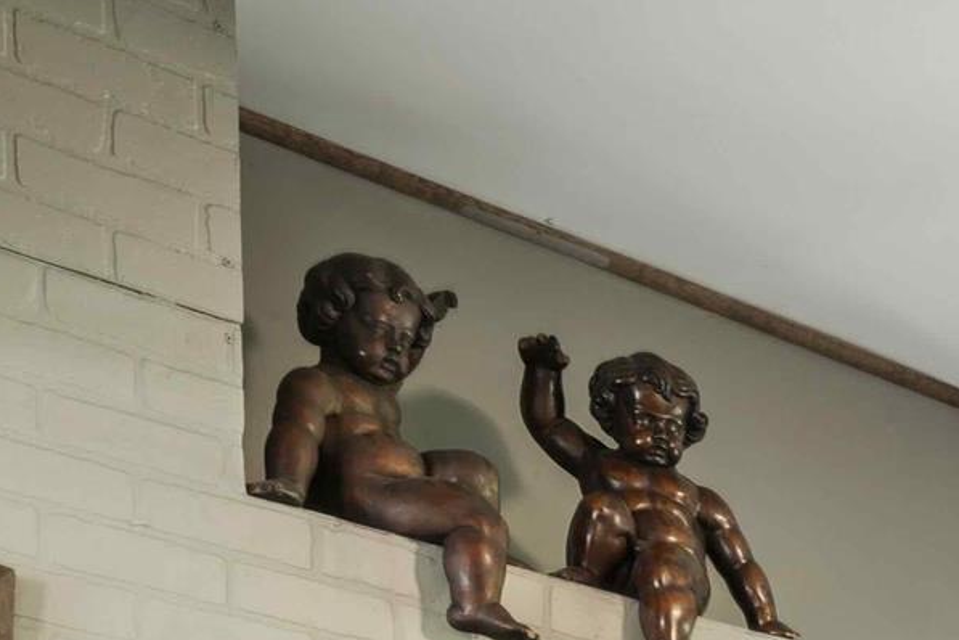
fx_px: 2744
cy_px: 1426
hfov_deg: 16.8
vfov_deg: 11.5
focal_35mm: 103
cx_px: 1680
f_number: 8
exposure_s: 2
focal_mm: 20
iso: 100
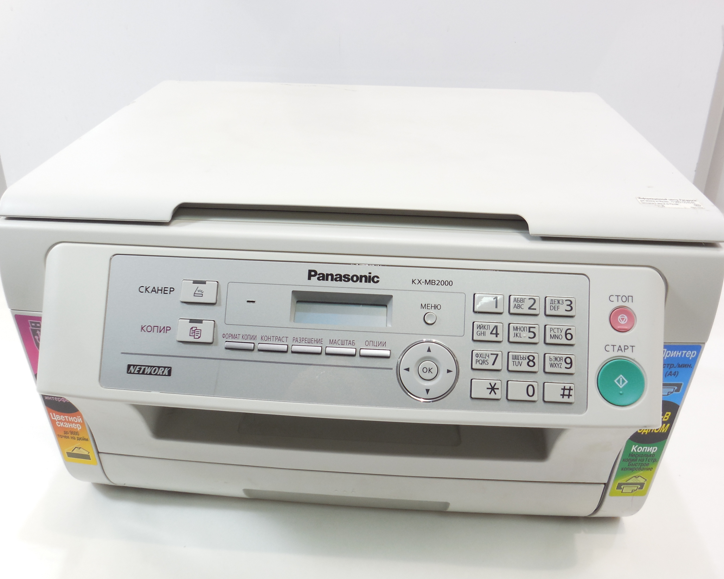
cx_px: 362
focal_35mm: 28
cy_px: 294
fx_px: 600
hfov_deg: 62.2
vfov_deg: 51.5
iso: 125
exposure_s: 1/40
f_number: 3.5
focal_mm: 4.6
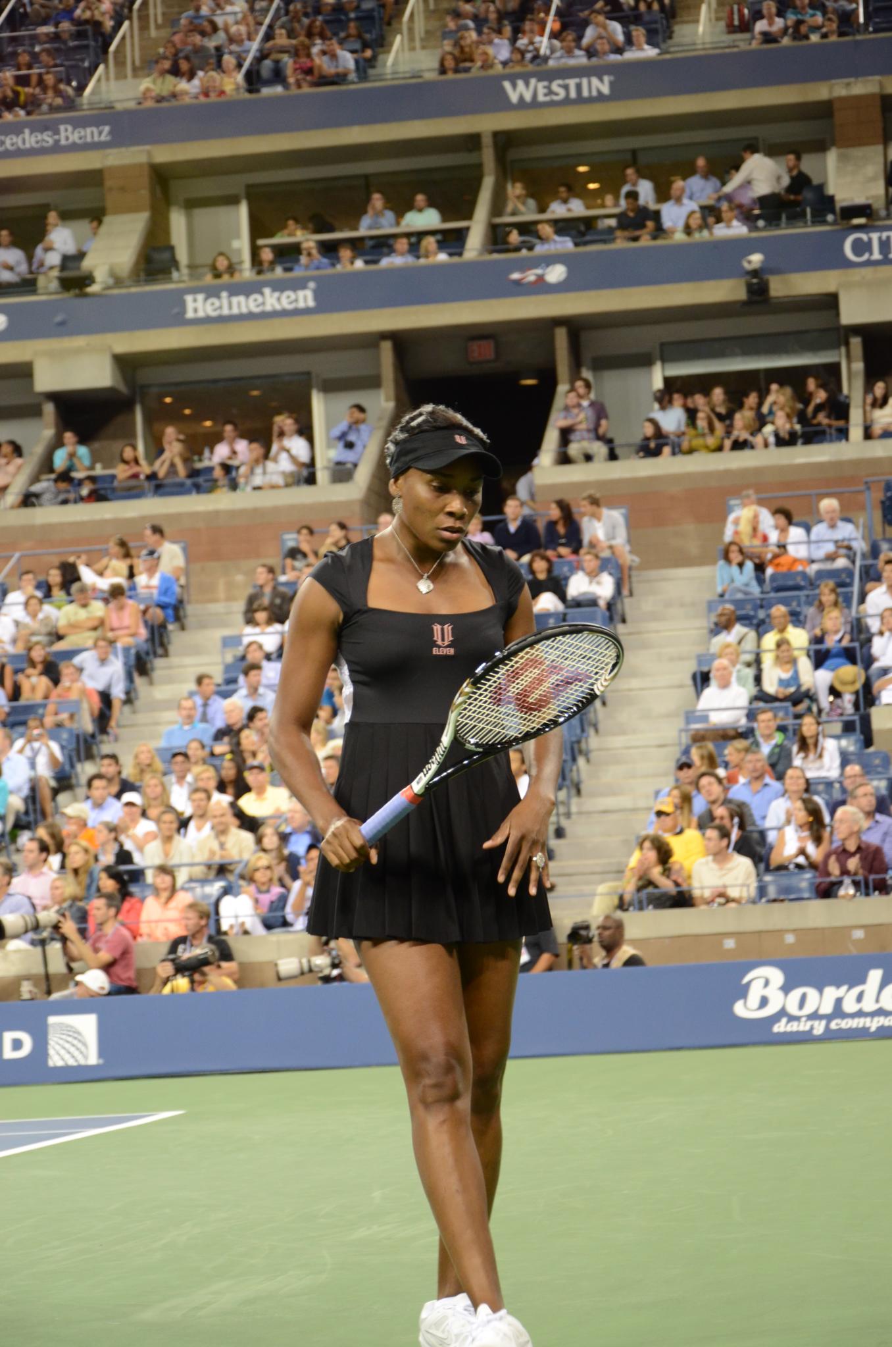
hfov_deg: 14.6
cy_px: 674
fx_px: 3472
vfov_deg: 22.0
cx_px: 446
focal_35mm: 93
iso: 1000
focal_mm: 62
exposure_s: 1/100
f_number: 5.6
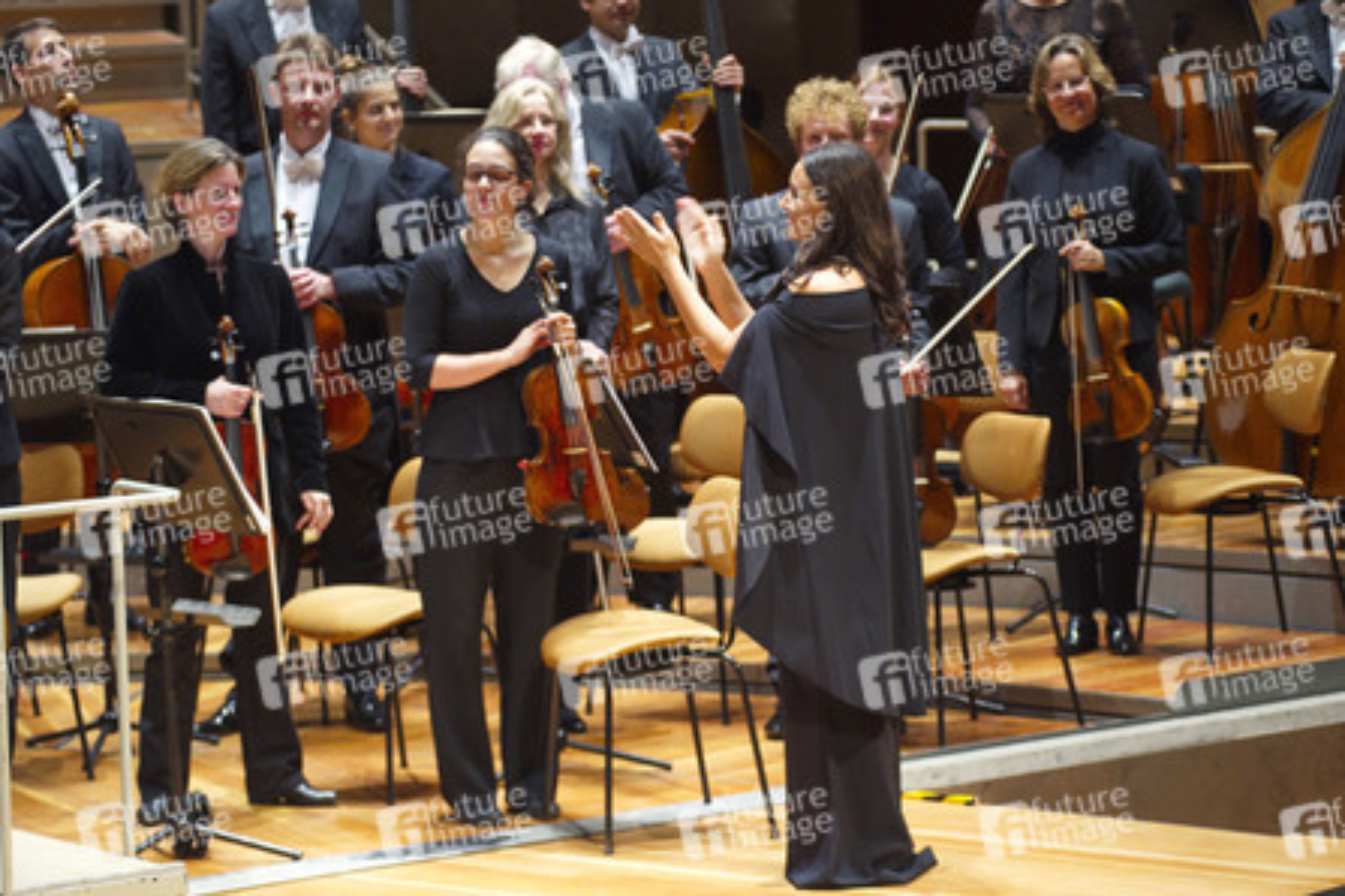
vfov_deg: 10.1
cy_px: 448
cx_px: 674
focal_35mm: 136
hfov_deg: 15.1
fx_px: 5081
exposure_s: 1/80
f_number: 3.2
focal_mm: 135
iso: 1600
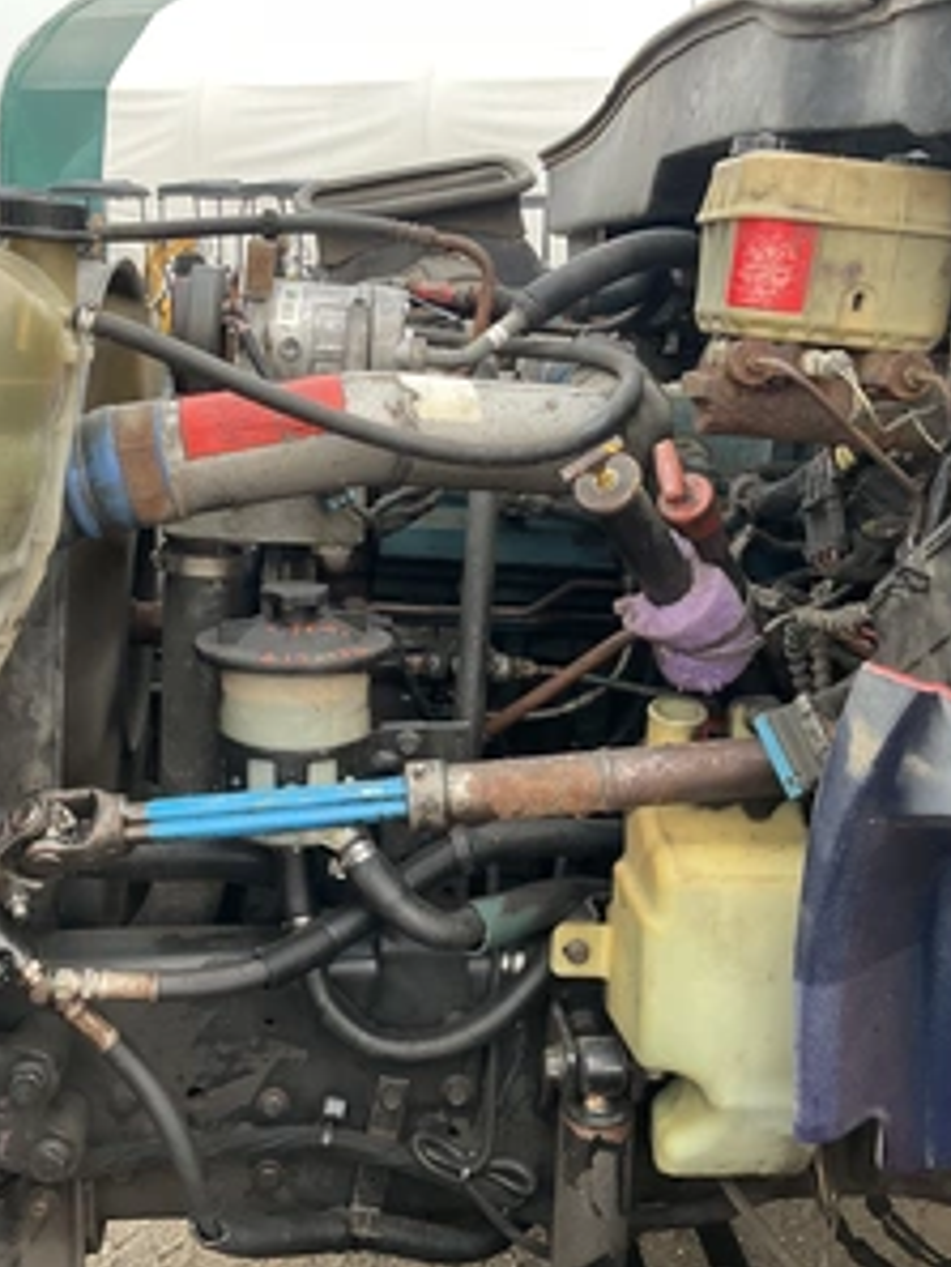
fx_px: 1428
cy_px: 631
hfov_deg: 36.8
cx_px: 401
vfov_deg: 47.8
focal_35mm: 39
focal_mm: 3
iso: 40
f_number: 1.8
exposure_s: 1/122
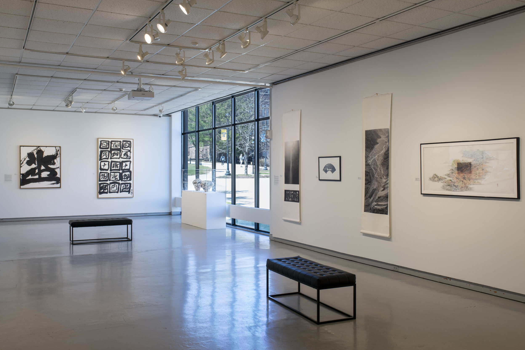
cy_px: 173
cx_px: 266
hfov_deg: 53.1
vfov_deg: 36.9
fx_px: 525
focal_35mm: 36
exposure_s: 1/8
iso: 100
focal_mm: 35
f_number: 13
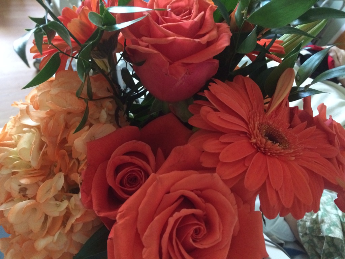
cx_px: 172
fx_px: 289
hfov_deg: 61.7
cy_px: 130
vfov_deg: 48.2
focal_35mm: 29
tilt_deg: -48.4
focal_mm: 4.15
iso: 400
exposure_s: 1/15
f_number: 2.2
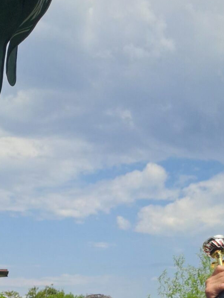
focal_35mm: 80
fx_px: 690
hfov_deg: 18.2
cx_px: 29
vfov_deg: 21.7
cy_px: 403
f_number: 1.8
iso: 32
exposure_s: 1/1678
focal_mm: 4.65
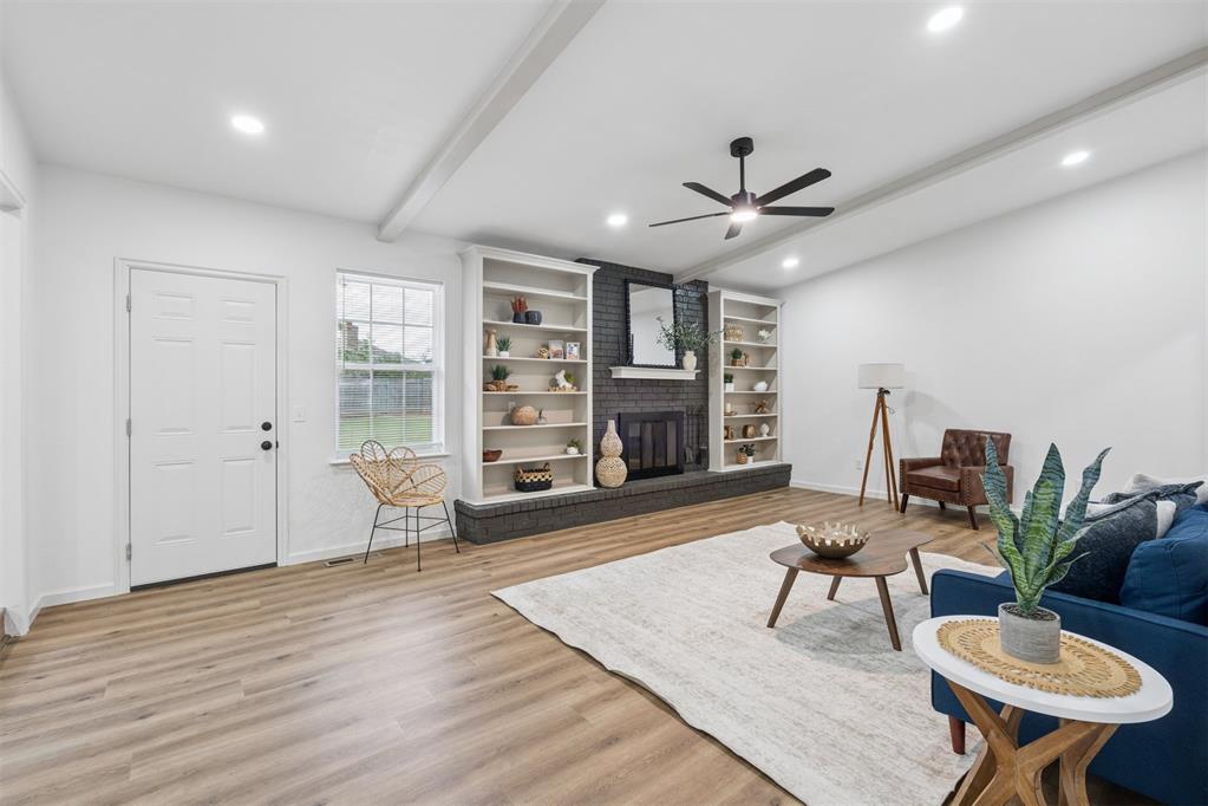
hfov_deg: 96.7
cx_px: 604
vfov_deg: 73.7
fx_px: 537
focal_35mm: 16
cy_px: 403
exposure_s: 1/6
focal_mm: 16
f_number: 8
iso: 200
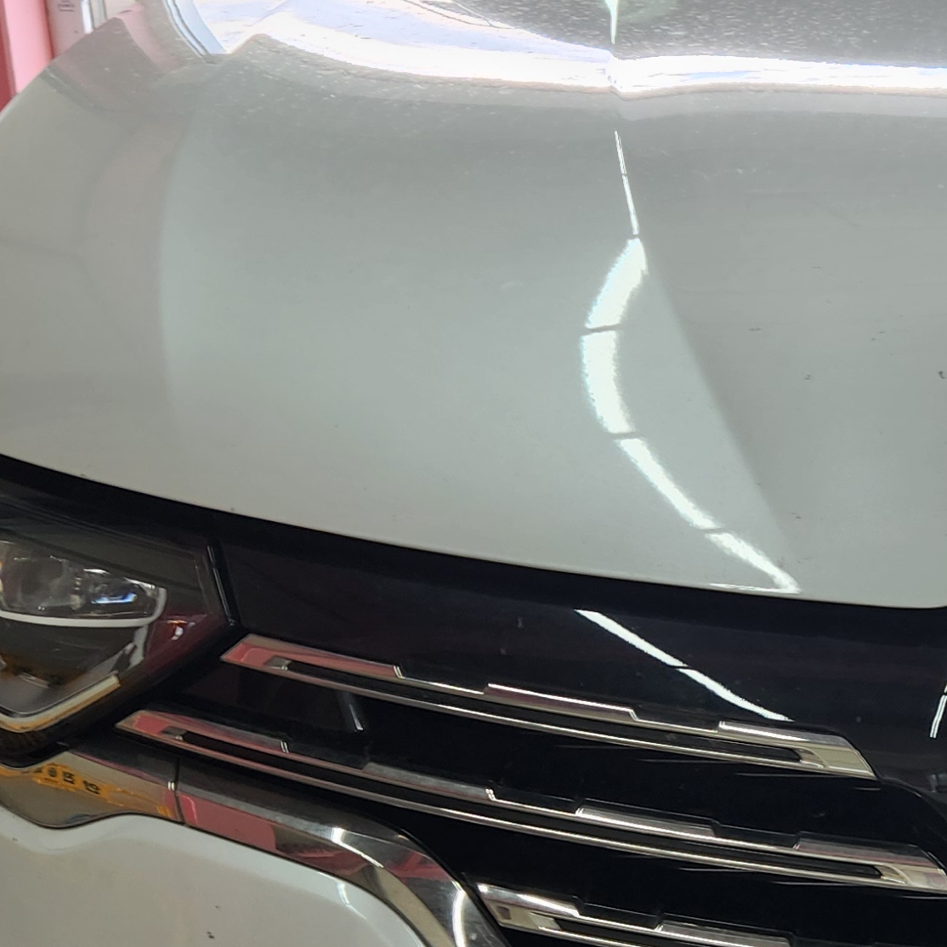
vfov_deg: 23.4
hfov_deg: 22.2
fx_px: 2259
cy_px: 739
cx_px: 1081
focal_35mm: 73
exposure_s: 1/120
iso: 32
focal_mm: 5.4
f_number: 1.8
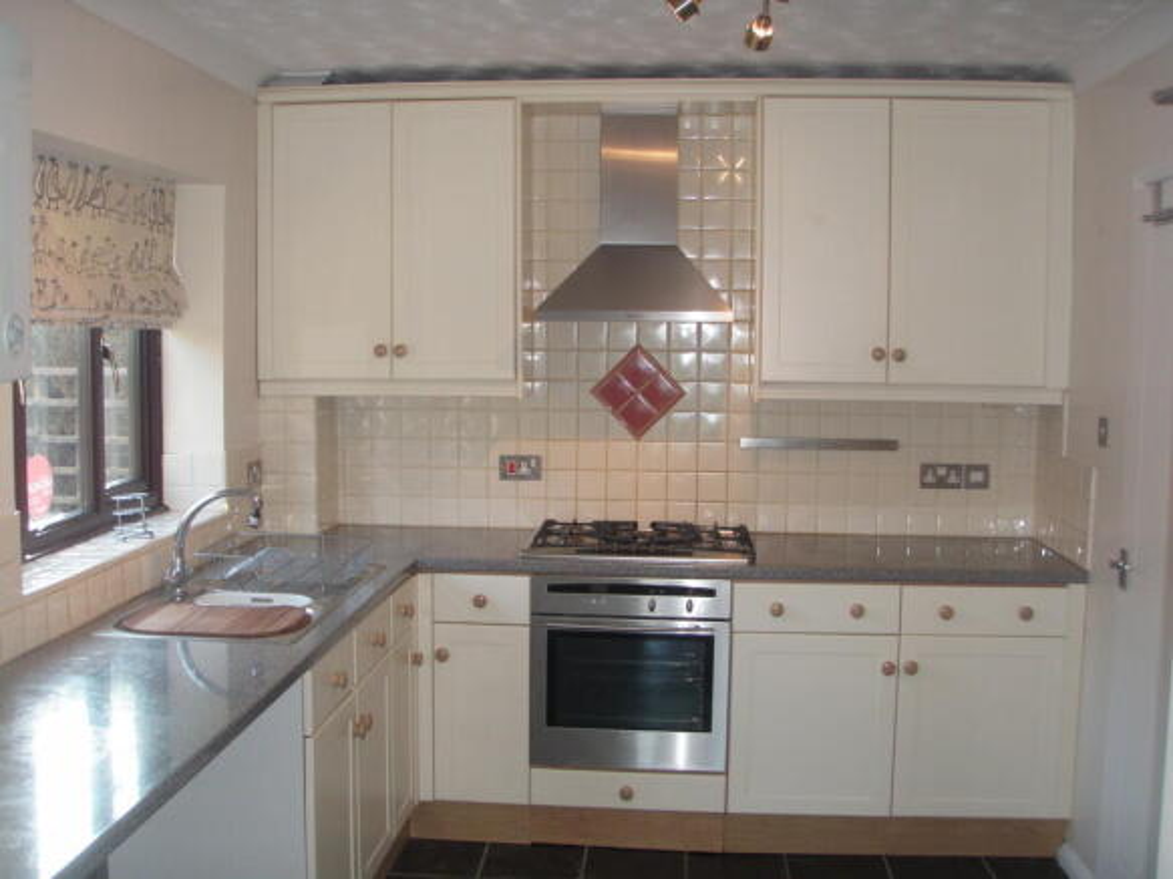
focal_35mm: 38
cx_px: 586
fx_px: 1287
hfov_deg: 49.0
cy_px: 440
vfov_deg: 37.7
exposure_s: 1/30
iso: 125
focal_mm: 6.7
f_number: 3.5
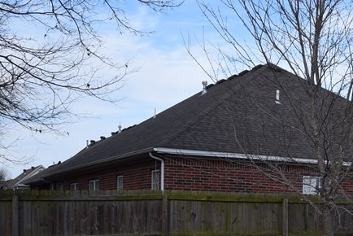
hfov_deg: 24.8
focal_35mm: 75
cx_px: 405
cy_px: 269
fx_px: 736
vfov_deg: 17.5
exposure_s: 1/200
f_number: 8
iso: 100
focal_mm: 20
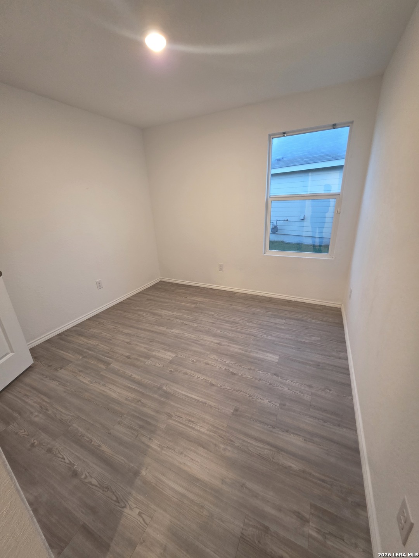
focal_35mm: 13
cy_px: 279
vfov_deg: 106.2
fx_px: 210
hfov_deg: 89.9
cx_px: 210
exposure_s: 1/60
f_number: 1.9
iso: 250
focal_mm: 2.2
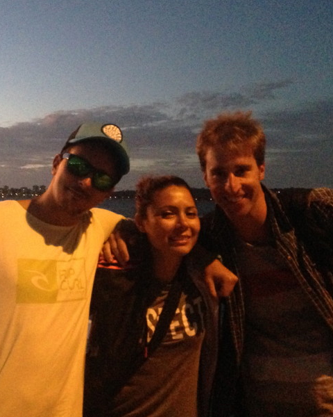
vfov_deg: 34.1
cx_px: 86
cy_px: 172
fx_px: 678
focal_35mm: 55
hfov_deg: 27.3
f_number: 2.4
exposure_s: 1/17
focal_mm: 4.12
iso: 800
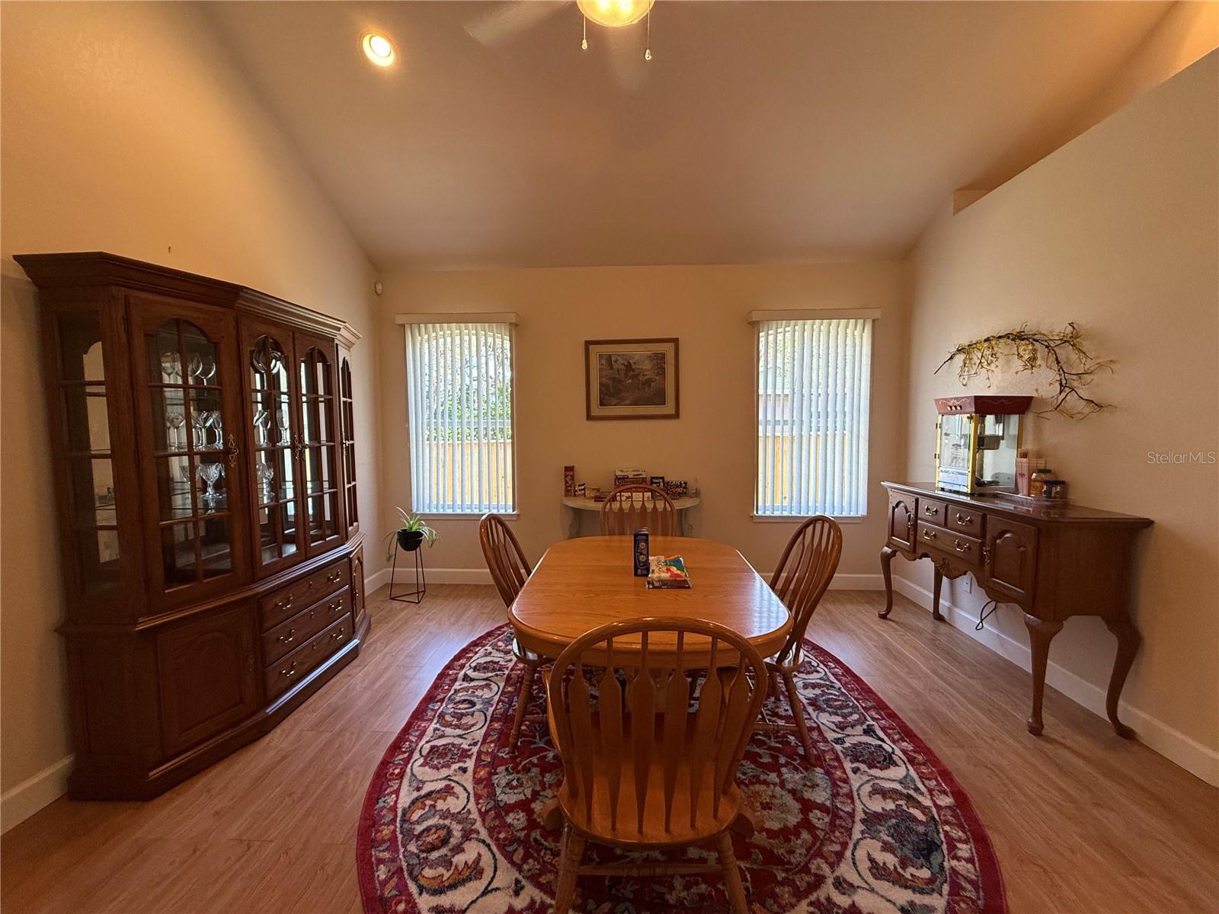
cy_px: 457
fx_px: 493
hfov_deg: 102.1
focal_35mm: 14
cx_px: 610
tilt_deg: -3.3
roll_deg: +0.0
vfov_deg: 85.7
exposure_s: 1/120
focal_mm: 2.22
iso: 200
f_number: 2.2
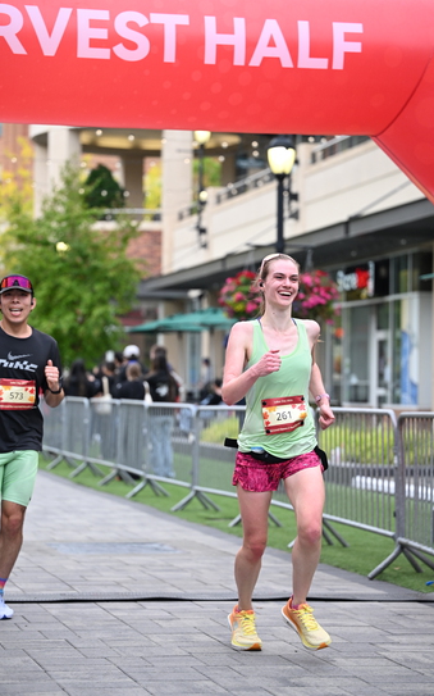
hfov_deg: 13.8
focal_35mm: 95
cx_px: 214
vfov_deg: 21.9
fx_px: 1799
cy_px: 346
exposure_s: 1/1600
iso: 1000
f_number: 2.8
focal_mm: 92
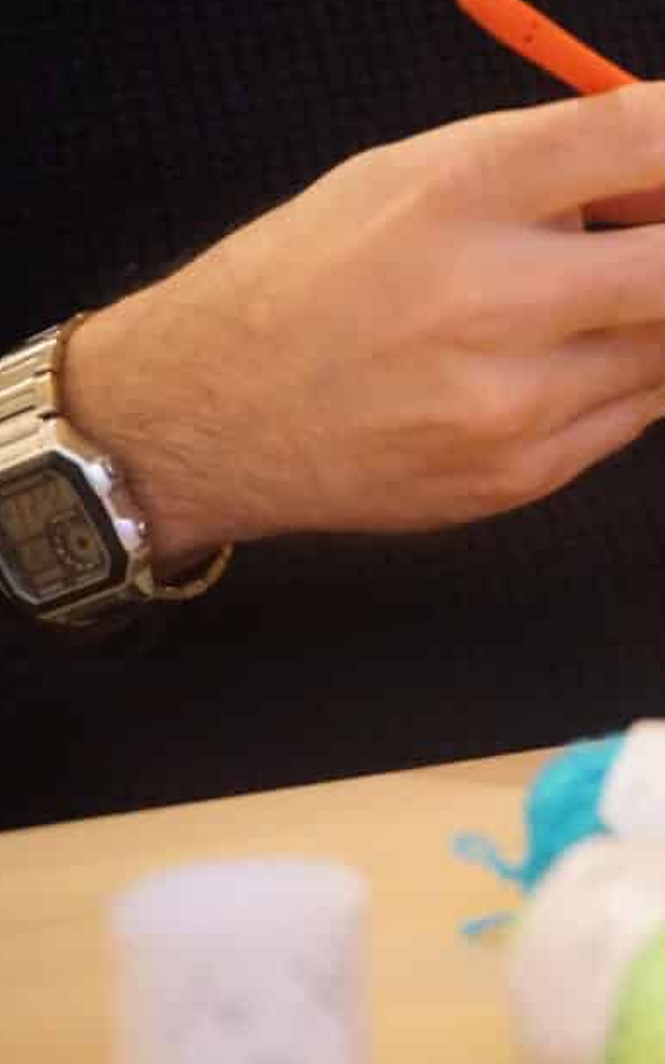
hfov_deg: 12.1
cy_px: 431
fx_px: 2987
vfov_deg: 20.2
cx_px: 1016
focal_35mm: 103
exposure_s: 1/125
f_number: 4.5
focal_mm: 49
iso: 10000
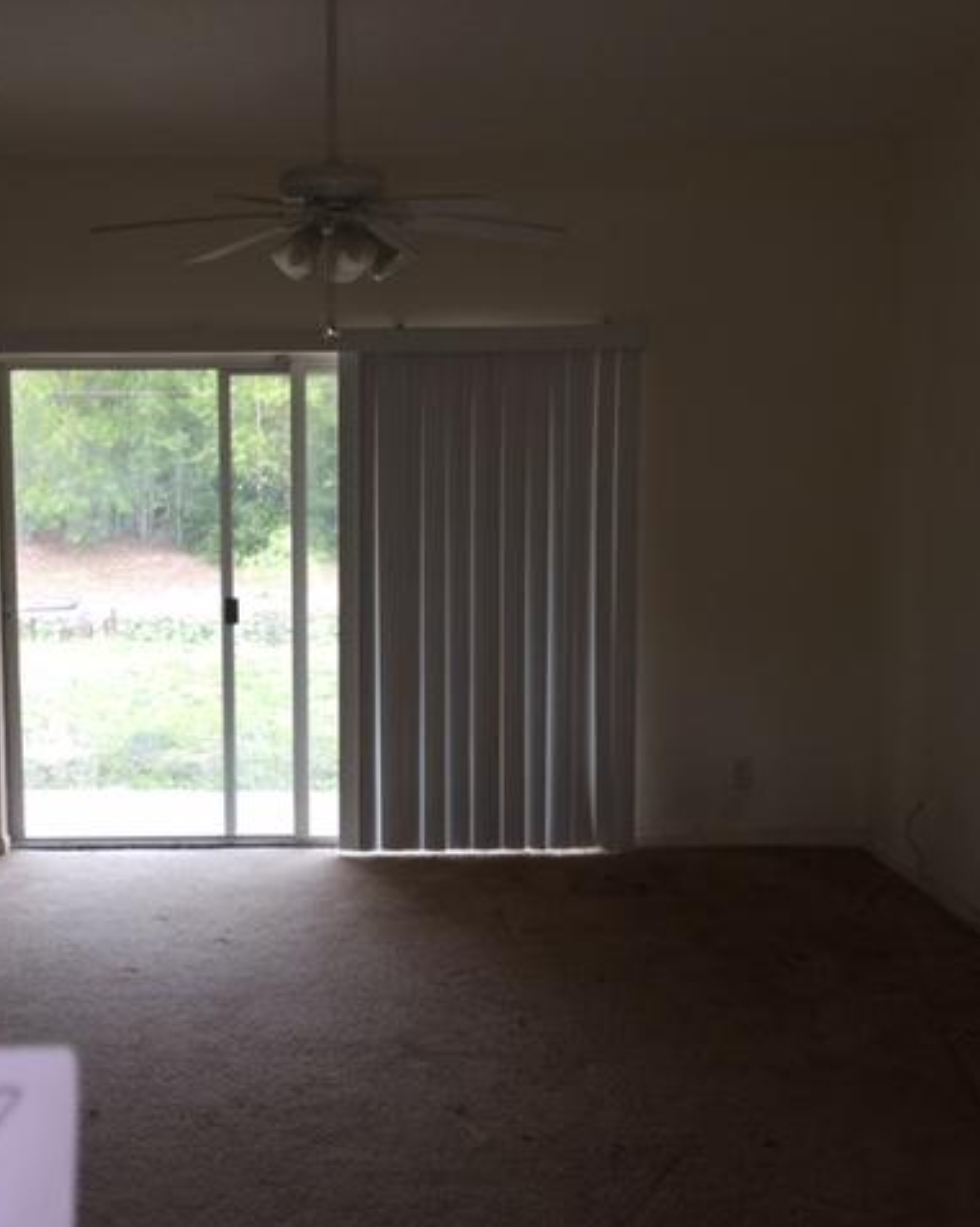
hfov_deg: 38.7
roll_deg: +2.0
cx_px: 337
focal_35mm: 38
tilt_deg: -6.4
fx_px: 1379
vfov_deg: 48.0
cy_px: 612
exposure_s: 1/40
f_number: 2.2
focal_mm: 4.15
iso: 32
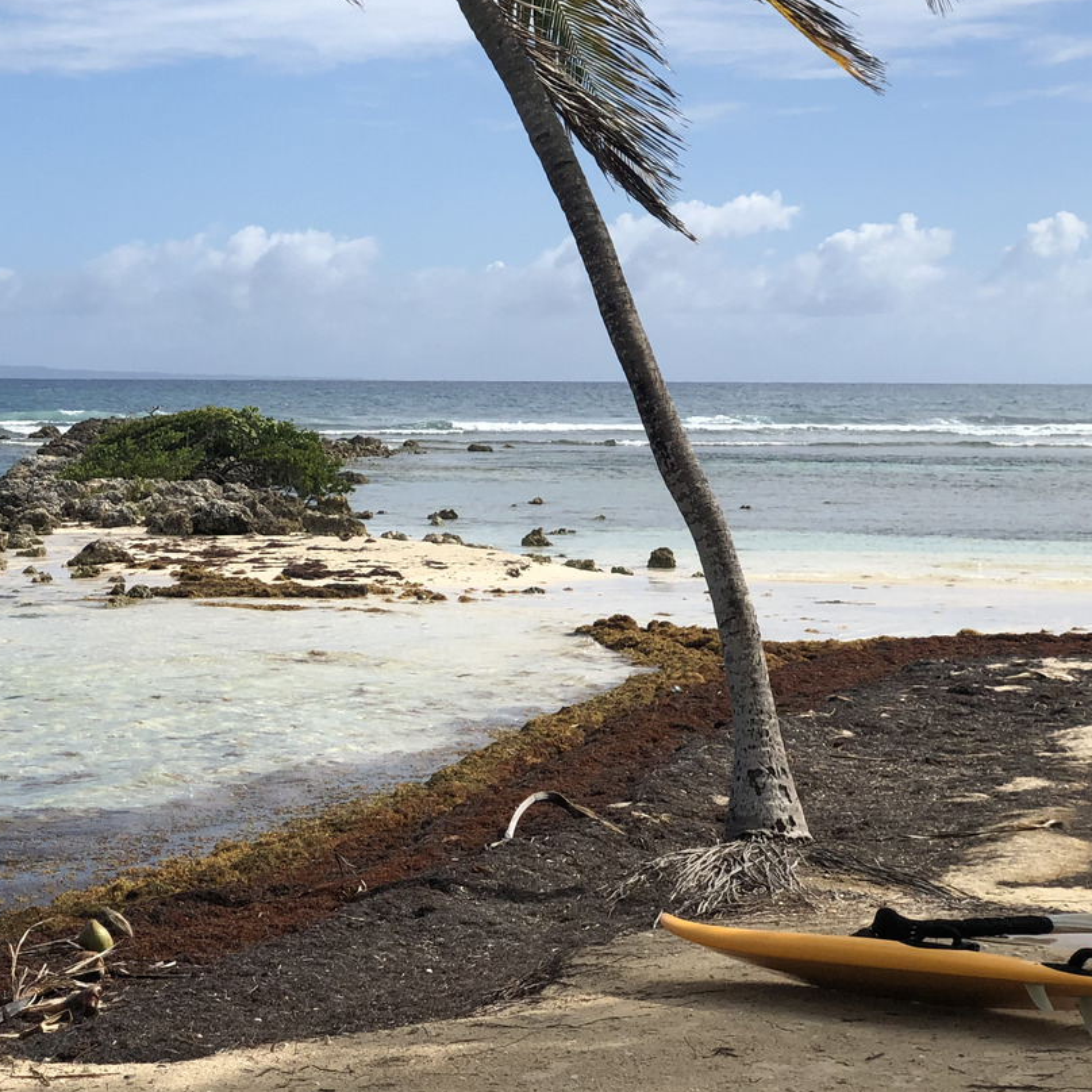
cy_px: 351
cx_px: 108
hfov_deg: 18.8
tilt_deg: +0.4
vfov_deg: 19.0
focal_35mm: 91
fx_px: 3248
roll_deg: +0.8
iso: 16
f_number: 2.4
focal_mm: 6
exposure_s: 1/2088
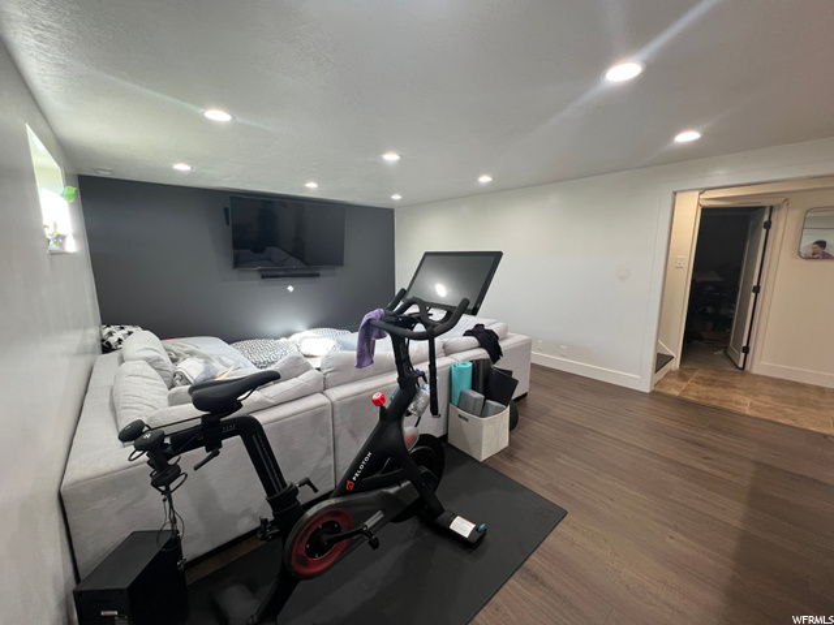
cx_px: 417
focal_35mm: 13
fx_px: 313
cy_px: 312
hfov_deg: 106.2
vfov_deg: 89.9
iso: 160
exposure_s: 1/60
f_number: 1.8
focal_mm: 1.57
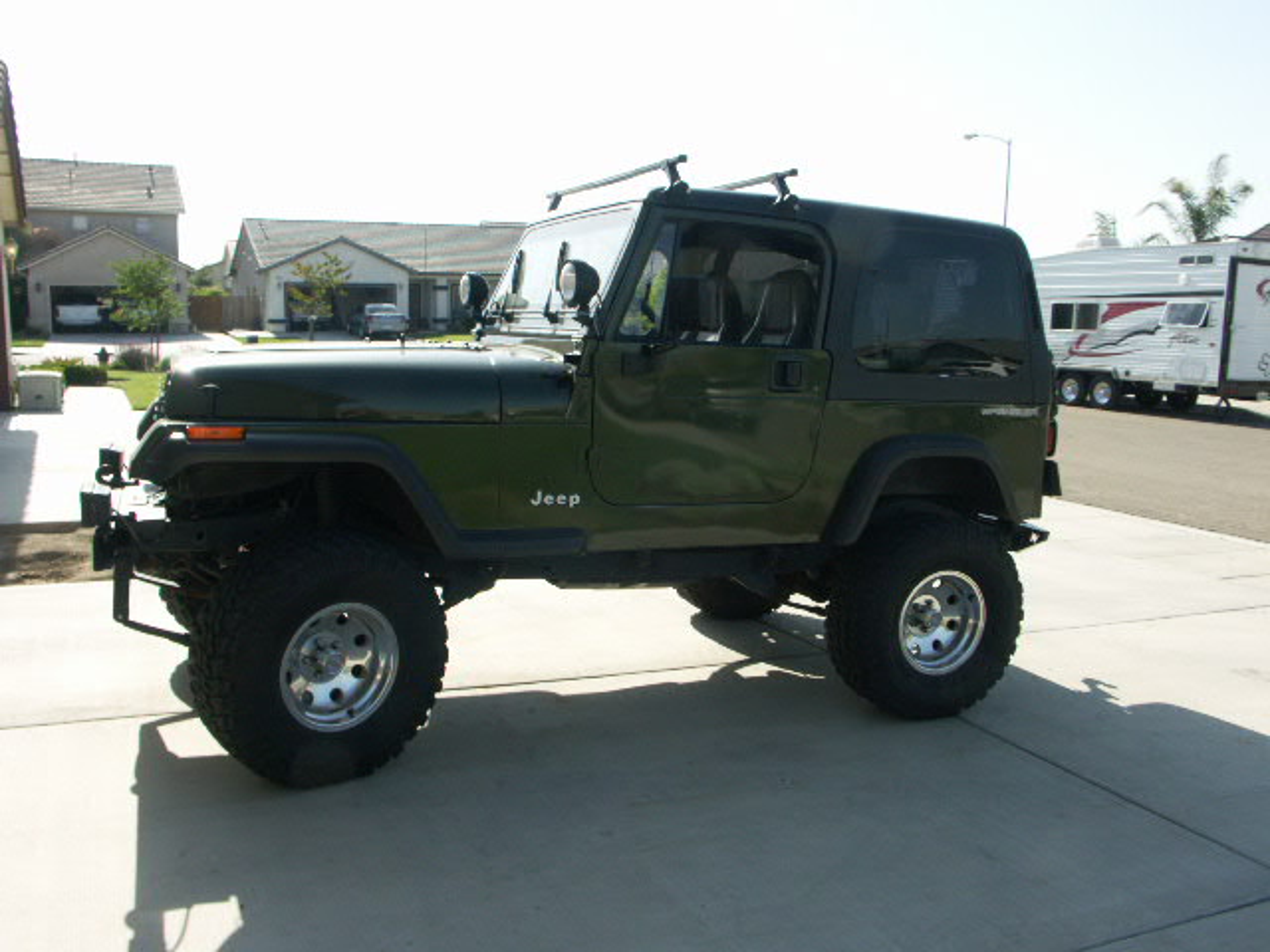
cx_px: 635
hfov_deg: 60.0
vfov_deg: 46.8
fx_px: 1101
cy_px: 476
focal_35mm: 30
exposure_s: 1/320
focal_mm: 7.78
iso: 64
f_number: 5.6
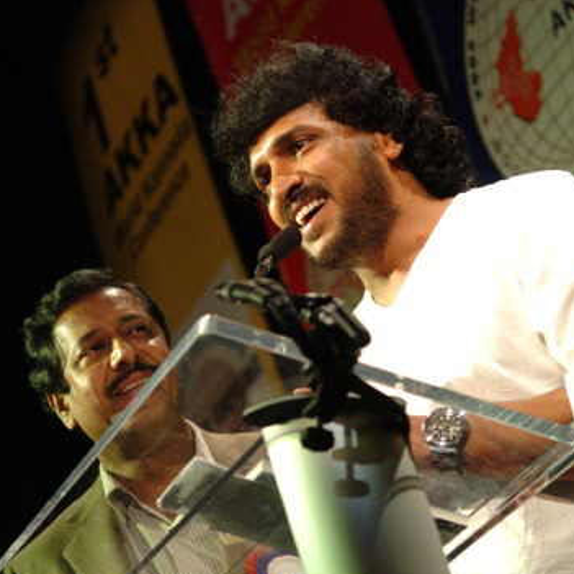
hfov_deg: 14.6
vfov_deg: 14.6
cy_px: 308
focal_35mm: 120
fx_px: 2246
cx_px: 303
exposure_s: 1/100
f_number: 2.8
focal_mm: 55
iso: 400
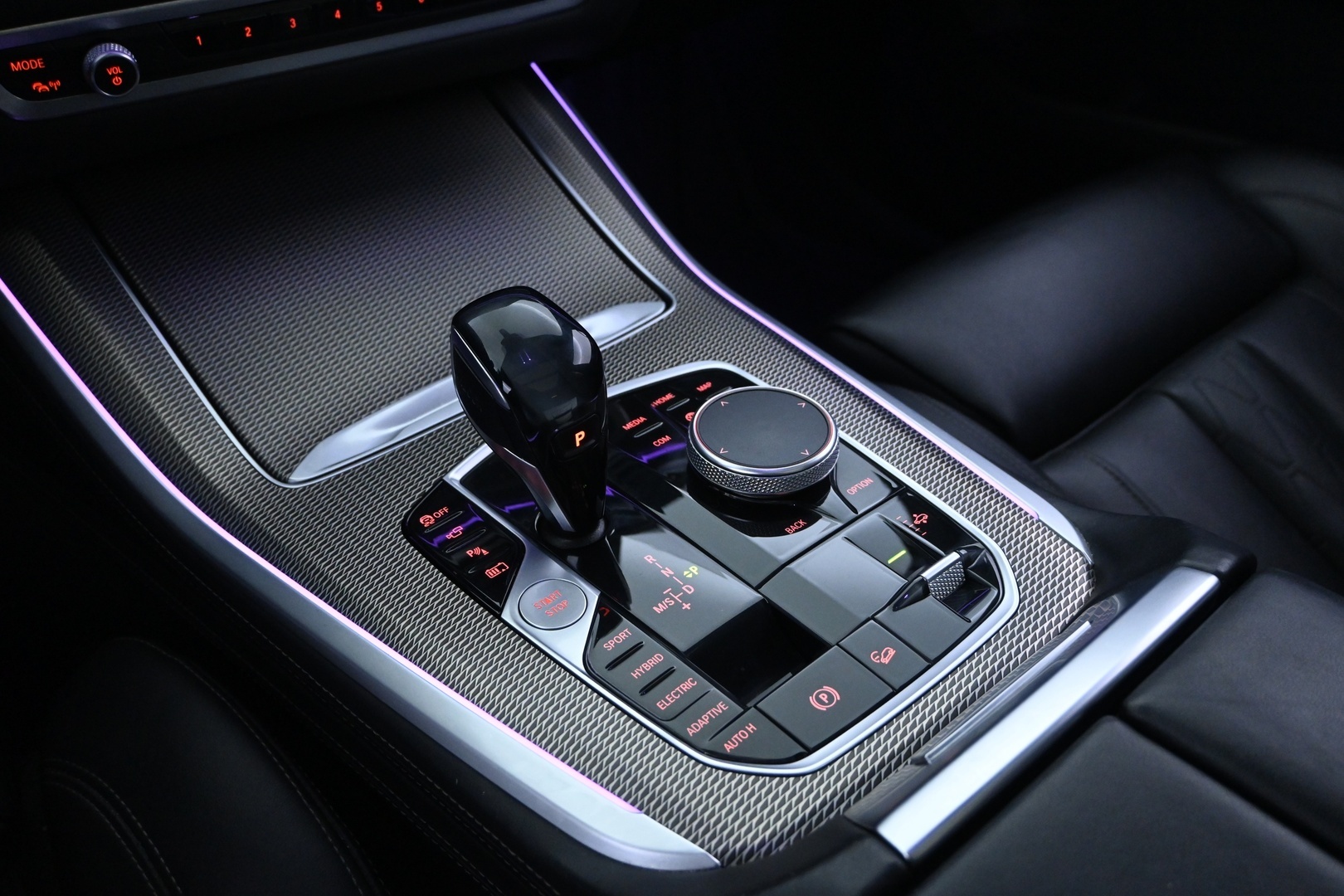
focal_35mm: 33
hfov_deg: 57.2
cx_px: 672
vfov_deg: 40.0
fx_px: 1232
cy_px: 448
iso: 3600
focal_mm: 22
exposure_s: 1/40
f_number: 4
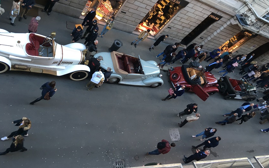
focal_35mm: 31
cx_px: 134
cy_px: 69
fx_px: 227
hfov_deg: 61.2
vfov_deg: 40.5
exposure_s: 1/33
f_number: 2.2
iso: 25
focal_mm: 4.15
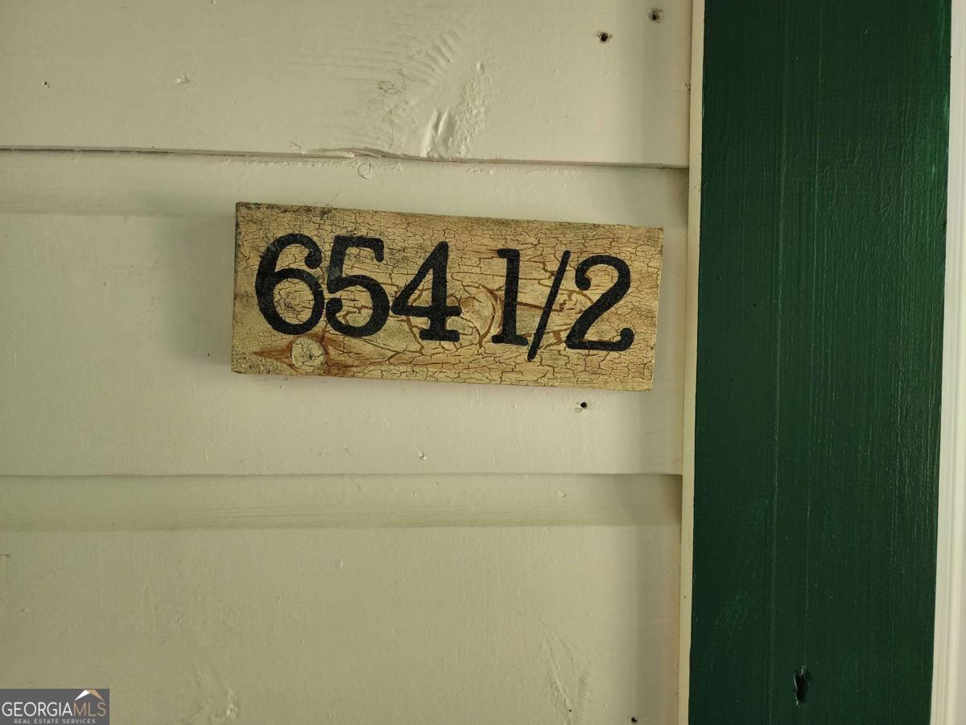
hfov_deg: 73.9
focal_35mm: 23
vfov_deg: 58.9
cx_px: 483
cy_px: 362
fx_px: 642
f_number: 1.8
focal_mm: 6.4
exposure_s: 1/120
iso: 320
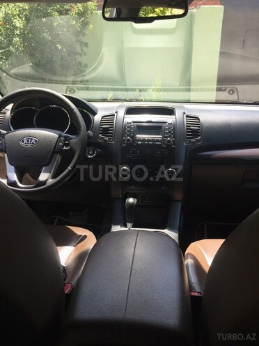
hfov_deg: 48.2
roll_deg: +0.4
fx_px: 289
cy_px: 173
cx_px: 130
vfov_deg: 61.7
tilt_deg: -14.6
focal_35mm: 29
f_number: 2.2
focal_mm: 4.15
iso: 32
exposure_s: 1/399
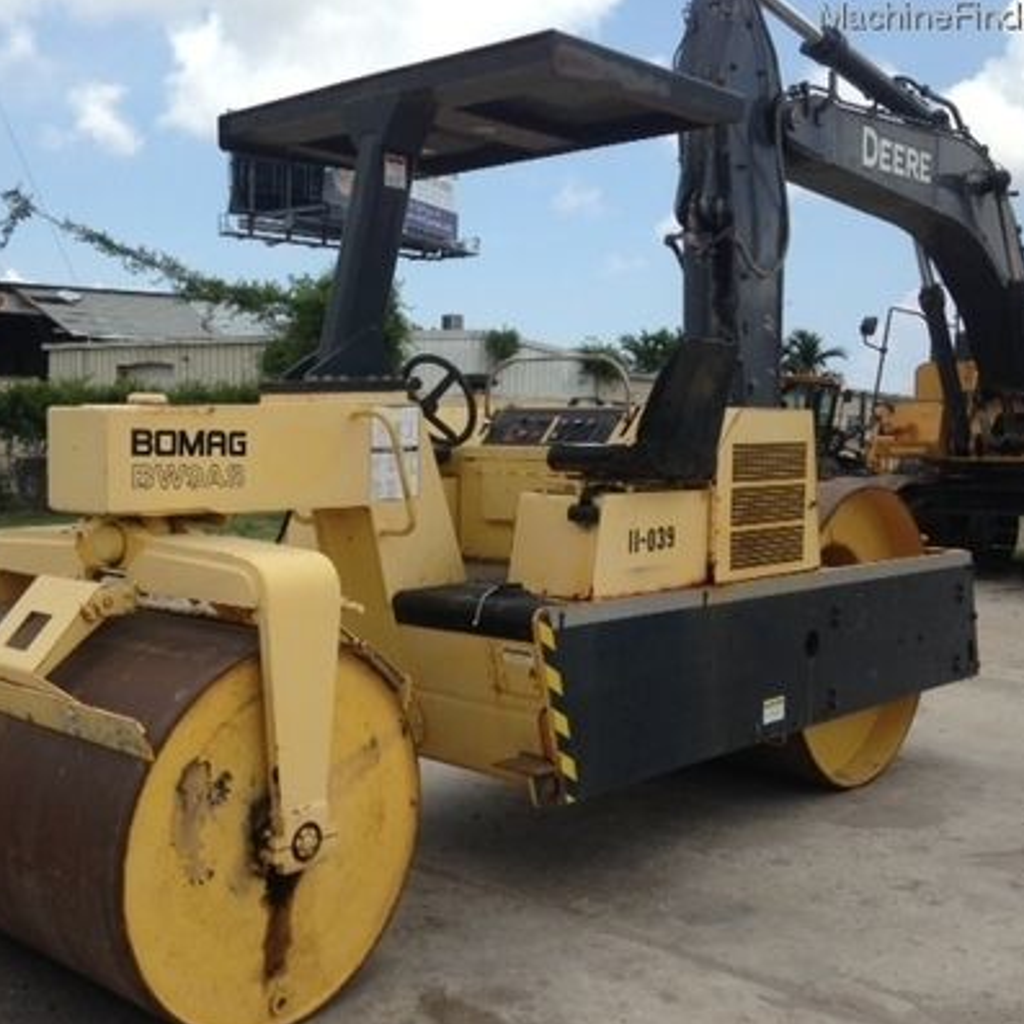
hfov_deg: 41.7
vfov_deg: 41.9
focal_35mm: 40
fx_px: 1339
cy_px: 506
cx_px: 423
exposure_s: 1/1466
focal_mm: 4.13
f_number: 2.4
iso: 50
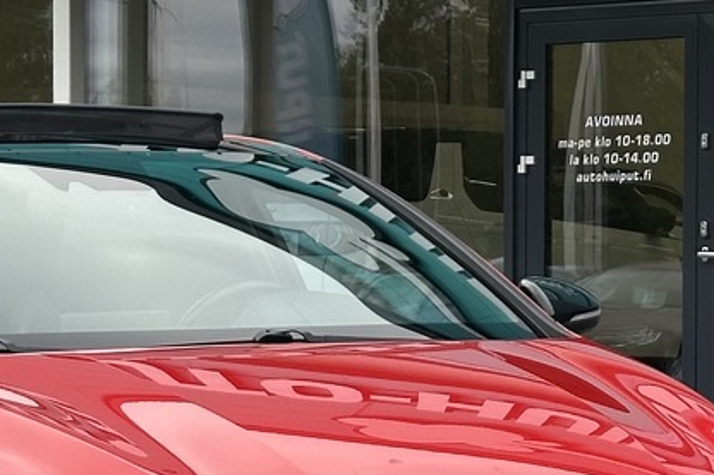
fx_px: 3430
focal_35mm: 173
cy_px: 333
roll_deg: -0.7
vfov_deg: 7.9
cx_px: 144
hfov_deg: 11.8
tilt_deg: -1.3
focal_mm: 6.86
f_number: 1.78
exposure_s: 1/577
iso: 64
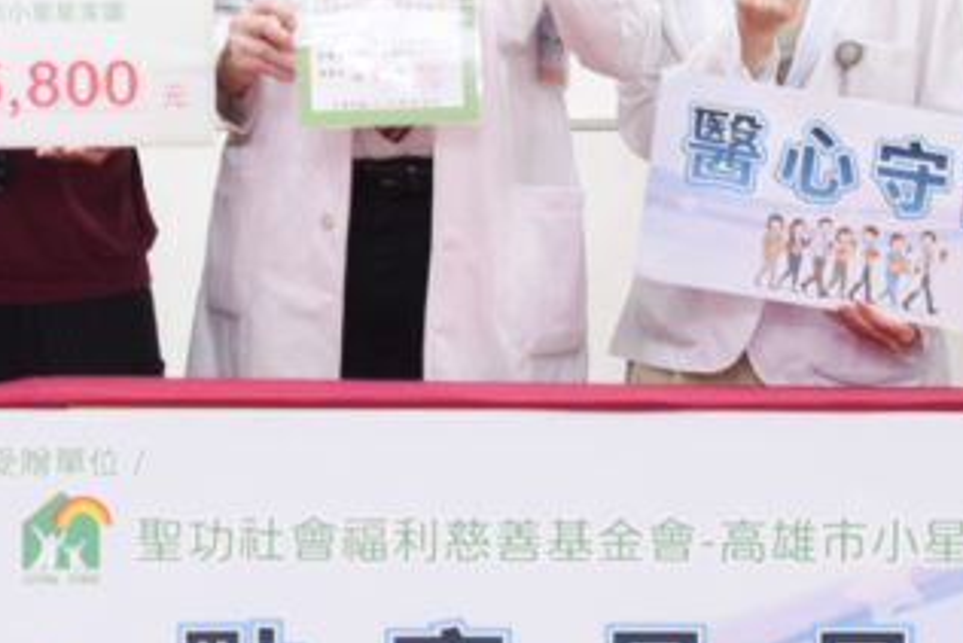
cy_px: 50
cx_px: -21
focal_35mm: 152
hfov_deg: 13.3
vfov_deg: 9.0
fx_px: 4068
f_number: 4.5
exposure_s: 1/60
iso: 560
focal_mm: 32
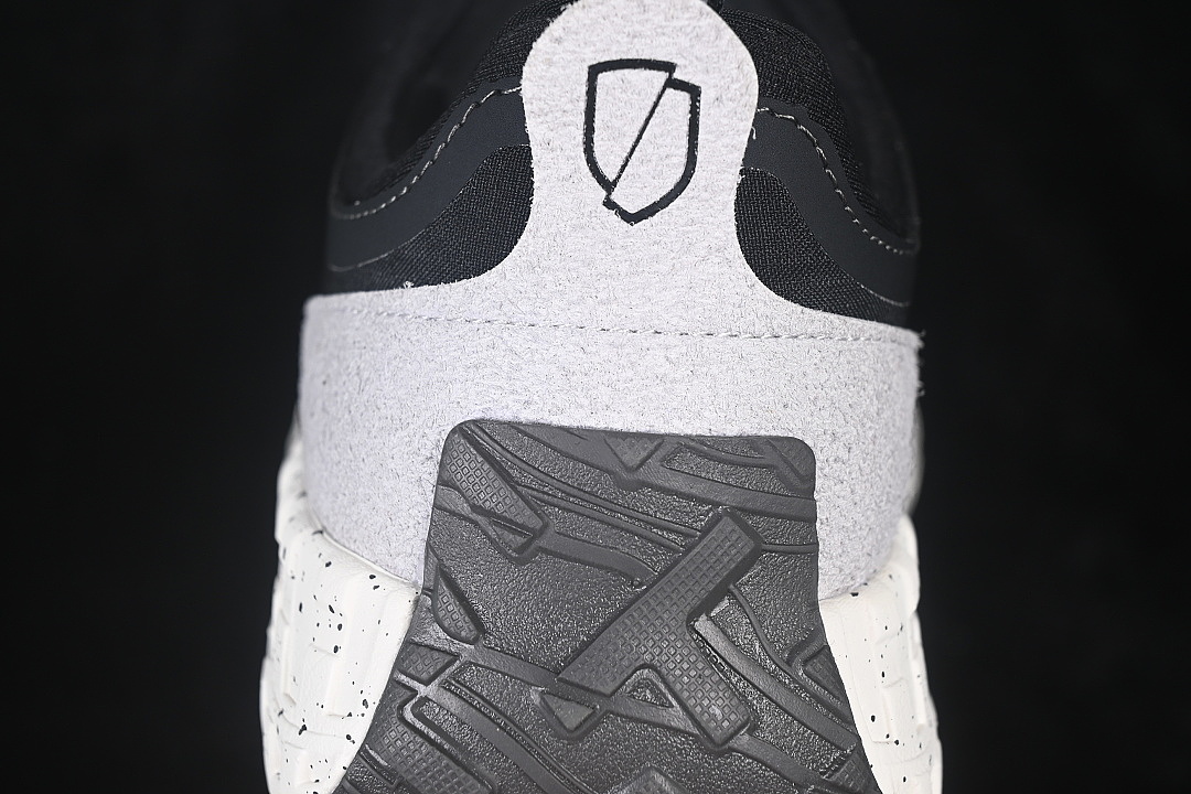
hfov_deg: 27.0
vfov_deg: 18.2
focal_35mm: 75
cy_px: 397
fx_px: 2481
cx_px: 596
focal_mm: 50
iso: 160
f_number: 6.3
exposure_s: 1/60
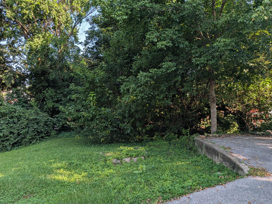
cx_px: 136
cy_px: 102
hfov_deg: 71.6
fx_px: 189
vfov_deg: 56.8
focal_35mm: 24
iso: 33
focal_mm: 4.53
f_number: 1.7
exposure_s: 1/356
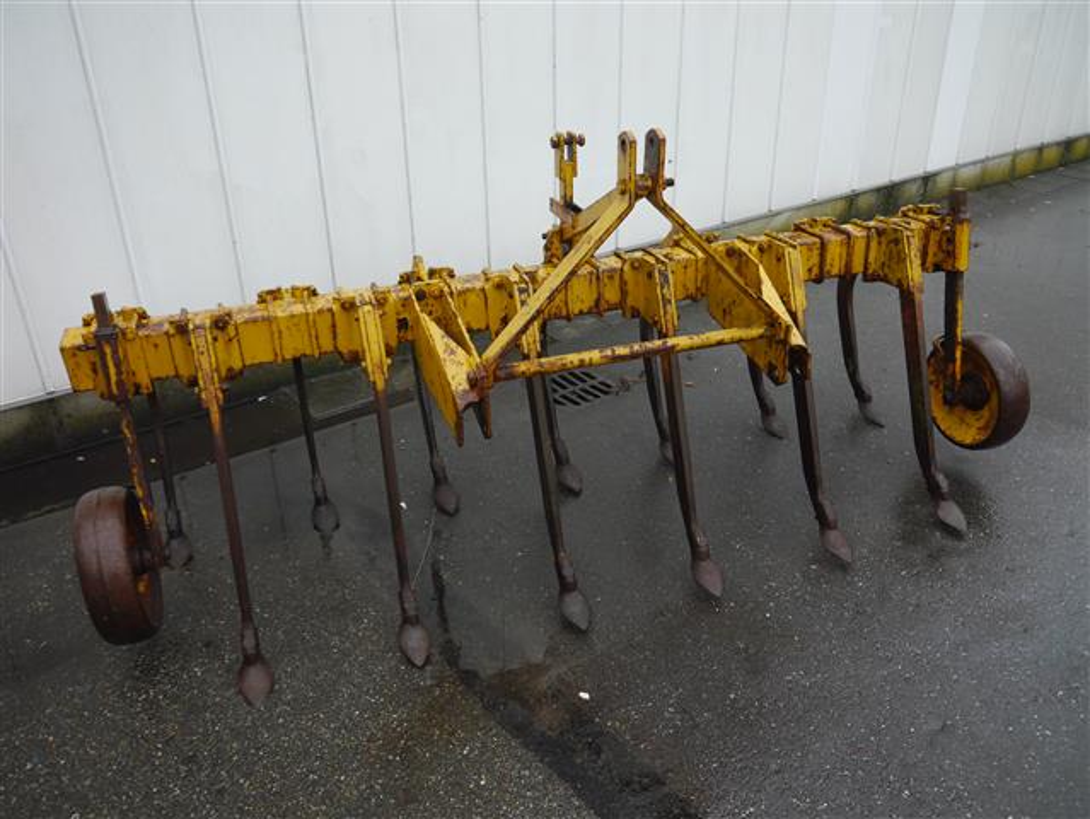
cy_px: 410
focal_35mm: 30
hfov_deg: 59.9
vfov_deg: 46.8
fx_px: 945
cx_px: 545
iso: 400
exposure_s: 1/60
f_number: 3.6
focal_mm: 15
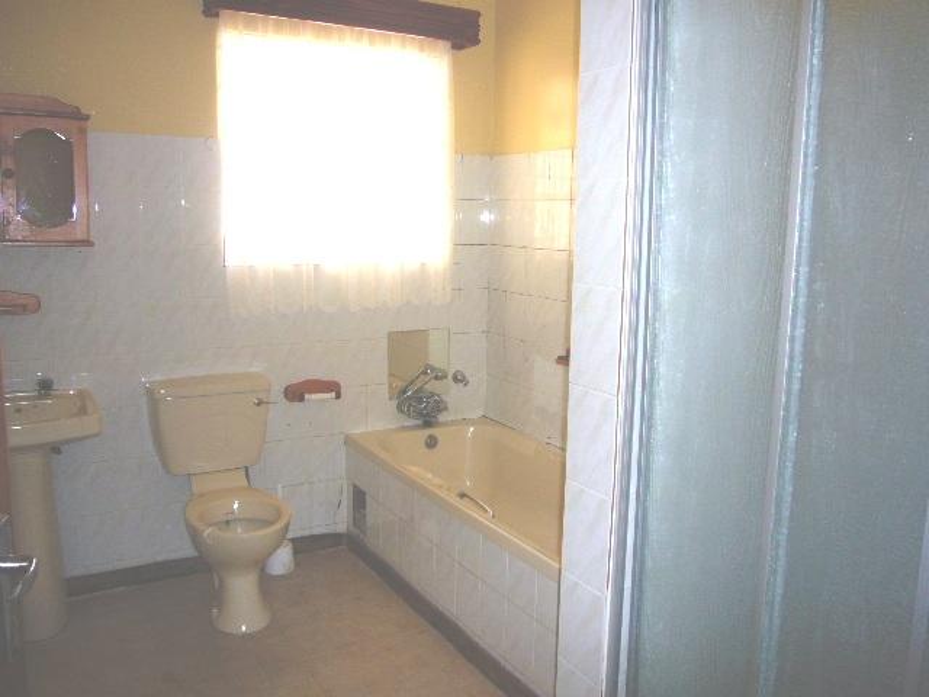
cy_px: 348
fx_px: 778
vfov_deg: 48.2
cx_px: 464
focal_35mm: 29
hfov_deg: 61.7
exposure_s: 1/30
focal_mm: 4.6
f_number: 2.8
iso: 100
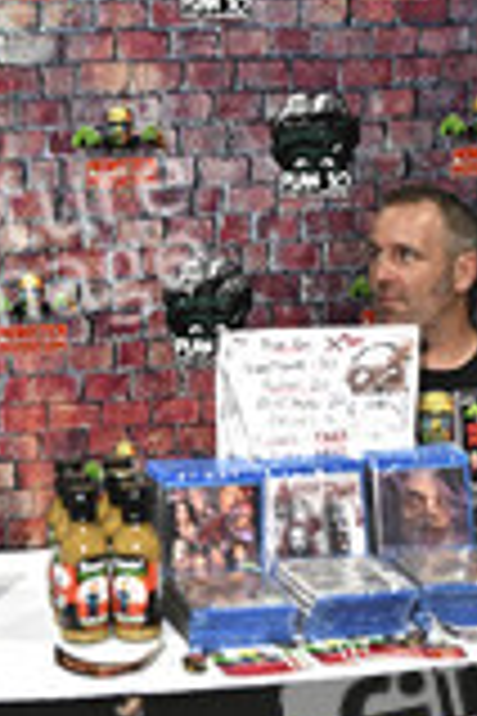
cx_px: 104
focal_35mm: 88
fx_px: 1749
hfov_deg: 15.4
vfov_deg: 23.0
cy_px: 491
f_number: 2.2
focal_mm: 35
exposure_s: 1/250
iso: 400
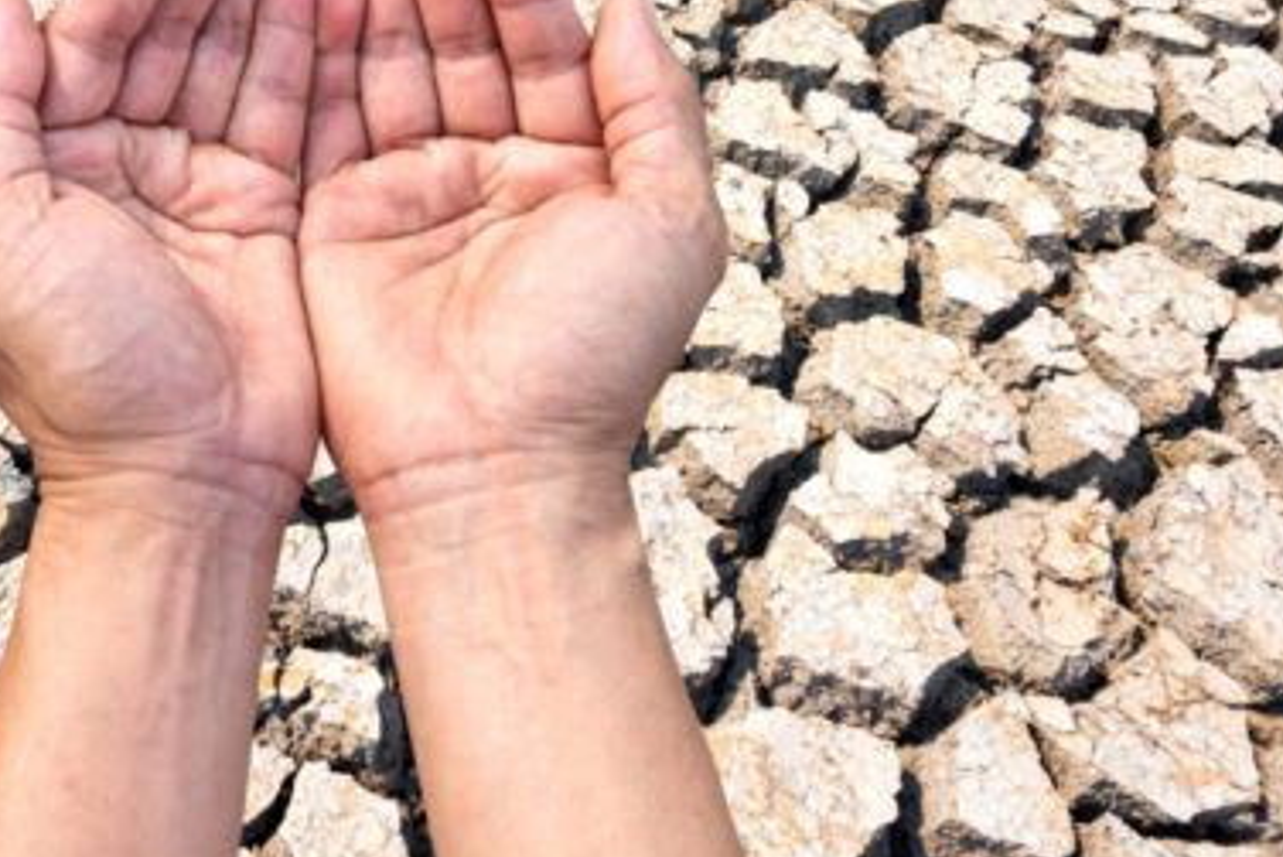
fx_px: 1319
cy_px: 159
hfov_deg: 50.0
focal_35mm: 37
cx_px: 341
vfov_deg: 34.7
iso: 200
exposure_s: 1/160
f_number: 16
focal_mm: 20
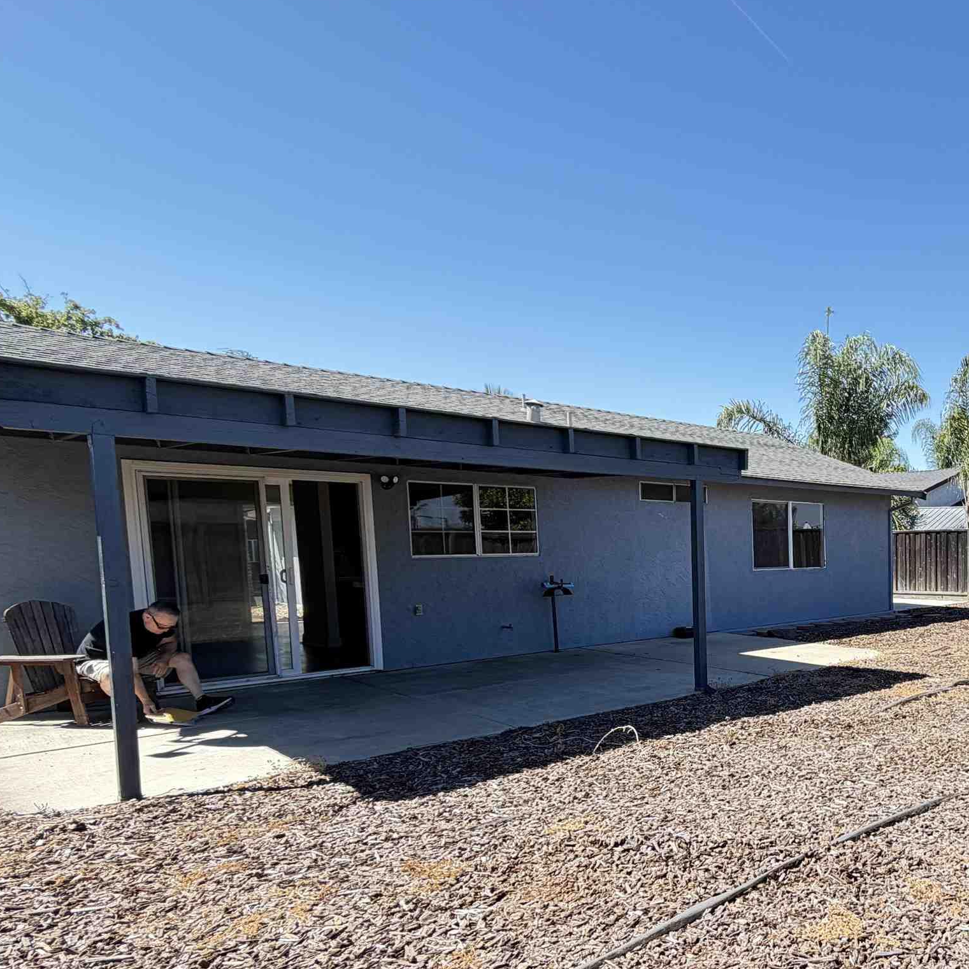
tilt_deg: -3.9
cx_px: 900
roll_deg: +0.5
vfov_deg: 62.0
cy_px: 612
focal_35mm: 25
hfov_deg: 53.6
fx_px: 792
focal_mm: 2.22
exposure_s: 1/184
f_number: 2.2
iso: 40
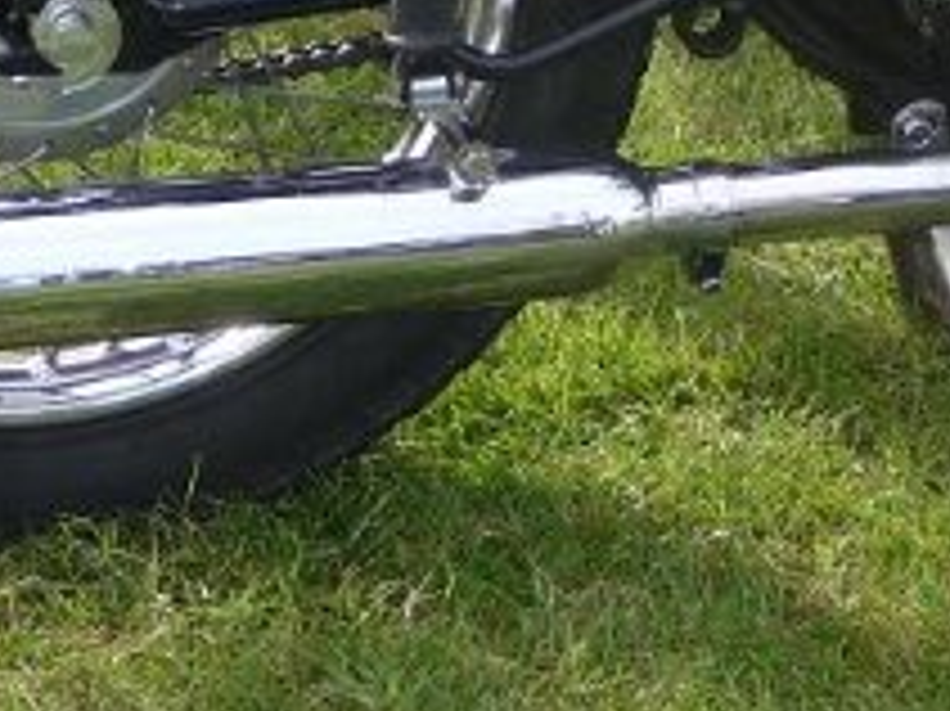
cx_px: 1049
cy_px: -634
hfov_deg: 10.7
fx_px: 4992
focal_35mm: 182
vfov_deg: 7.8
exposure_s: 1/160
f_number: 4.2
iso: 100
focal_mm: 8
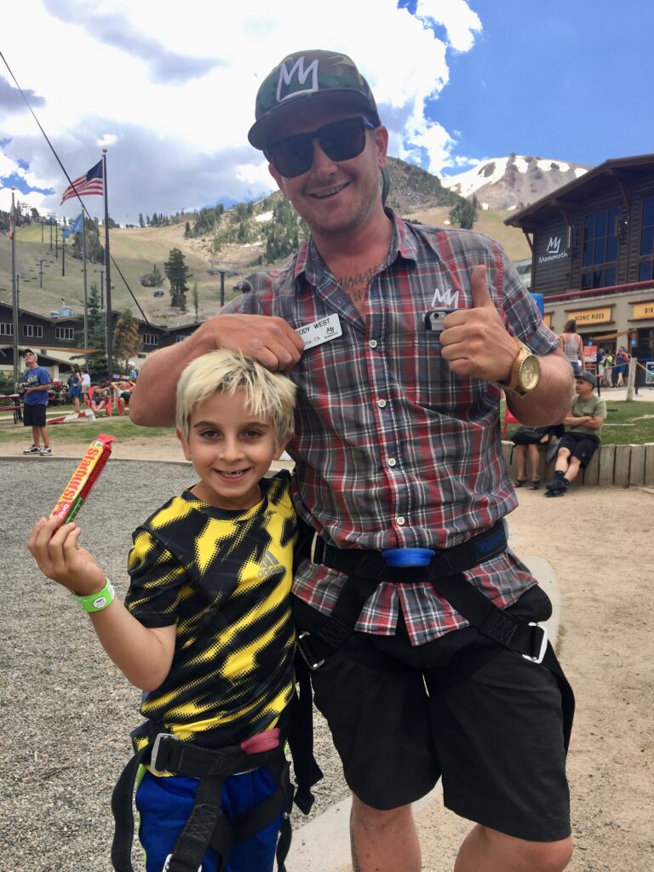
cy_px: 436
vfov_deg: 61.7
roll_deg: -1.4
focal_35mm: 29
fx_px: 731
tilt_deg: -3.8
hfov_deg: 48.2
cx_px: 327
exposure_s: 1/777
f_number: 2.2
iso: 25
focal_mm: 4.15
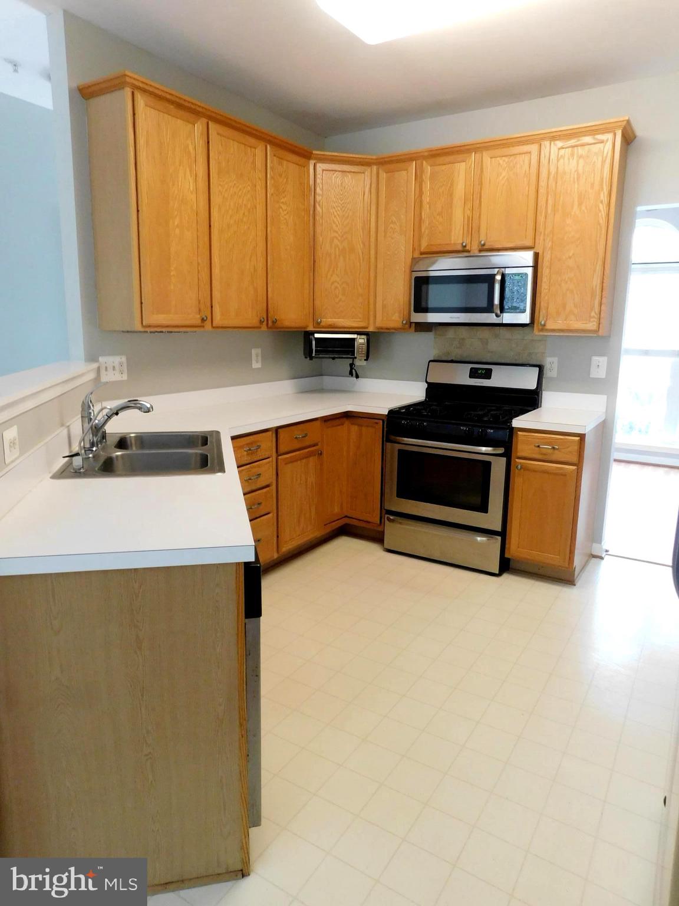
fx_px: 602
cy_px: 453
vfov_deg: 73.9
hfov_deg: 58.9
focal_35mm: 23
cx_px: 340
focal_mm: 4
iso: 400
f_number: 3
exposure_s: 1/20
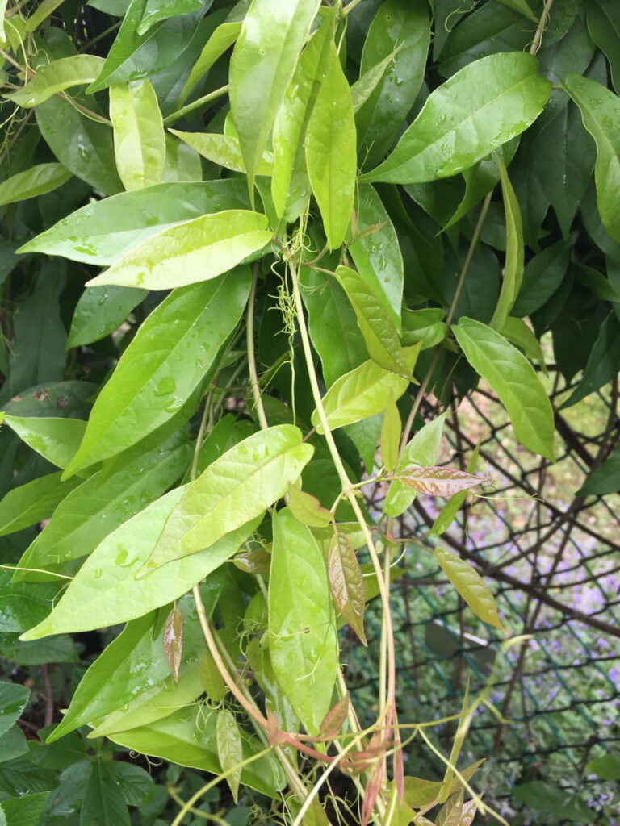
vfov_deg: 61.7
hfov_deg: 48.2
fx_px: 693
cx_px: 310
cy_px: 413
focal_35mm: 29
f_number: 2.2
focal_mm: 4.15
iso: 32
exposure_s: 1/60
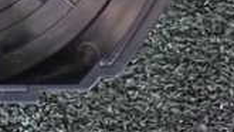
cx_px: -62
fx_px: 739
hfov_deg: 17.0
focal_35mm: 119
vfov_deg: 9.6
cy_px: -116
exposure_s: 1/25
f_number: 2.3
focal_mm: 5.4
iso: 1600
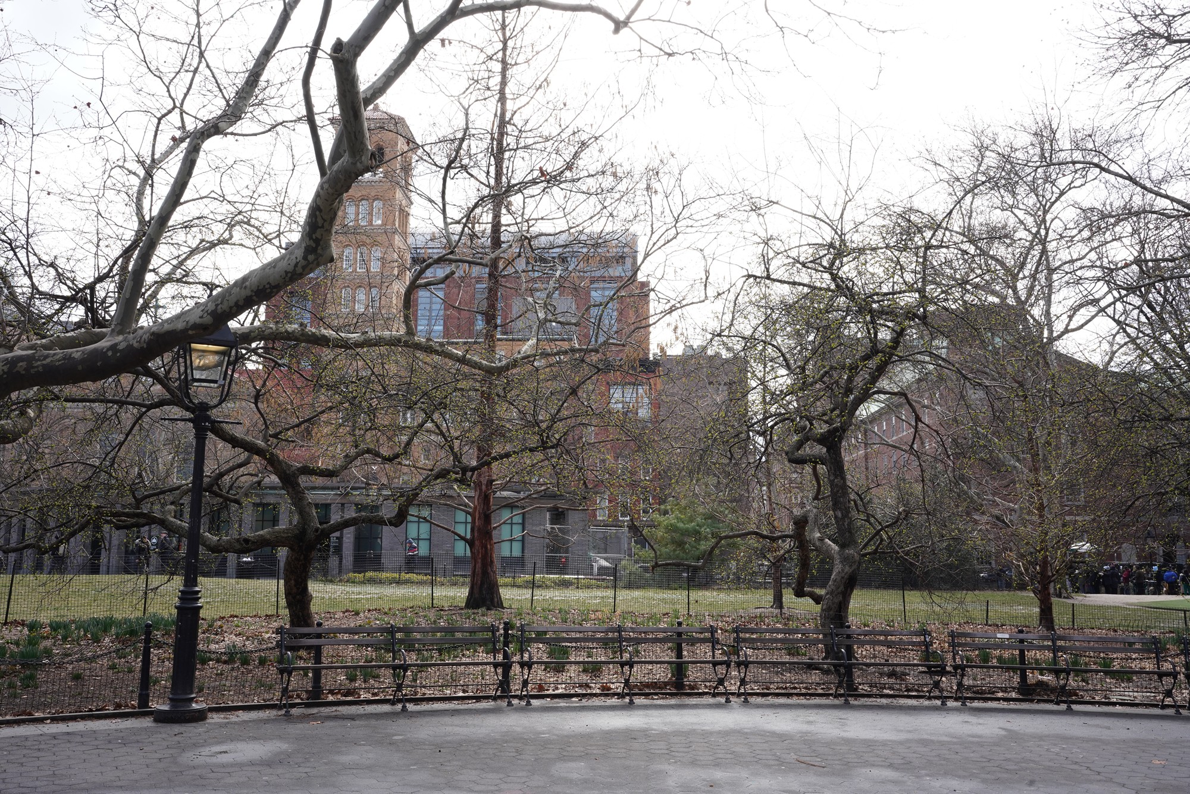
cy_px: 397
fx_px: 1025
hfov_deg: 60.3
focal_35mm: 31
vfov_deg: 42.3
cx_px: 595
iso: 400
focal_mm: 31
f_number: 14
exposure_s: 1/100
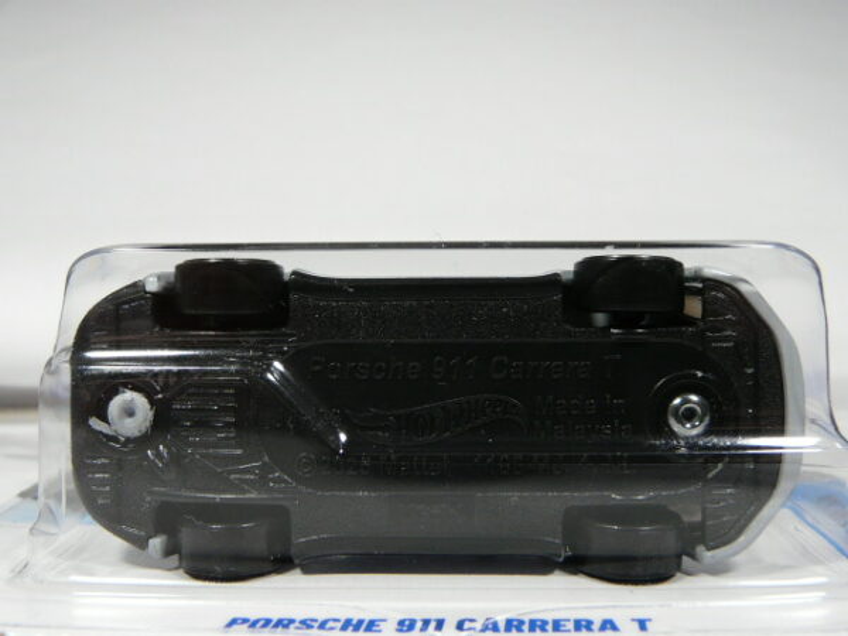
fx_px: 906
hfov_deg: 50.1
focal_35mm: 37
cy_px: 318
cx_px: 424
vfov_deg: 38.7
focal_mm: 4.6
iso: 100
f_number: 2.8
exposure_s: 1/50
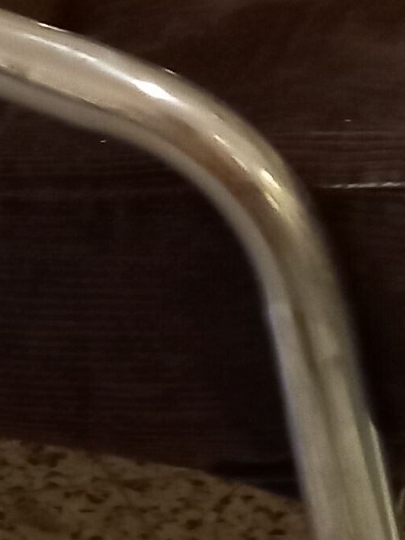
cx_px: -469
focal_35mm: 163
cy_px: -268
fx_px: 2543
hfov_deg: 8.5
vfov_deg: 11.6
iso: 500
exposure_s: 1/20
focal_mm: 4
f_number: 1.8
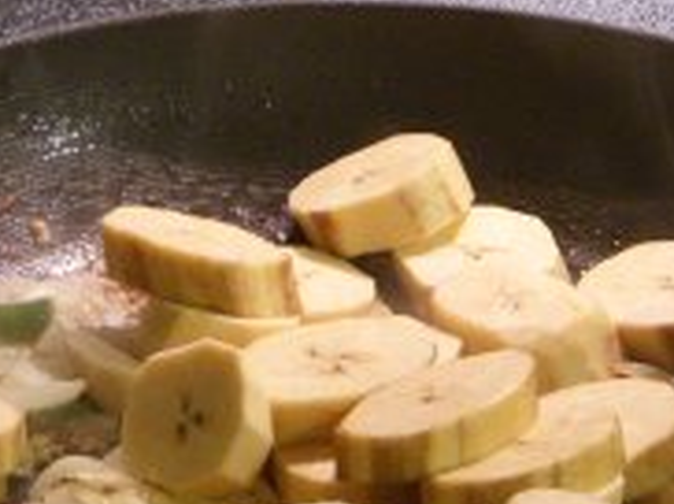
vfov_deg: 5.9
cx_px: 311
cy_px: 278
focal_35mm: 251
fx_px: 4881
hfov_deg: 7.9
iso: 400
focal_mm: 18.9
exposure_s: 1/10
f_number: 4.2
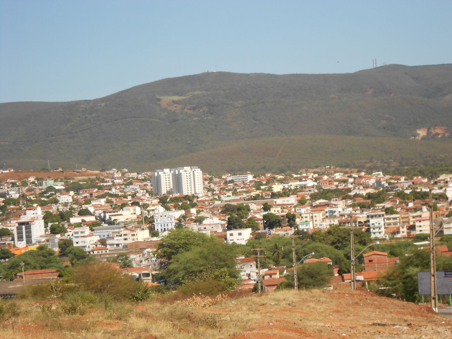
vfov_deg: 14.9
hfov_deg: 19.8
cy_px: 170
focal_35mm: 99
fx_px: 1293
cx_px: 226
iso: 200
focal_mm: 17.6
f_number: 5.5
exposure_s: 1/1000
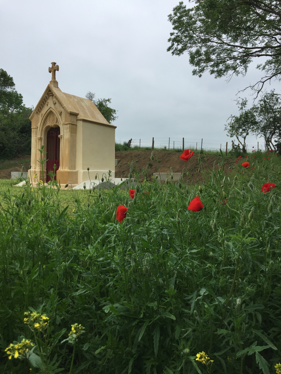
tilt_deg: -0.2
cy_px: 187
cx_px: 140
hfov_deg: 48.2
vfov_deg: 61.7
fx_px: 314
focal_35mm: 29
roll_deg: -0.3
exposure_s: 1/1099
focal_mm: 4.15
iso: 32
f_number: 2.2
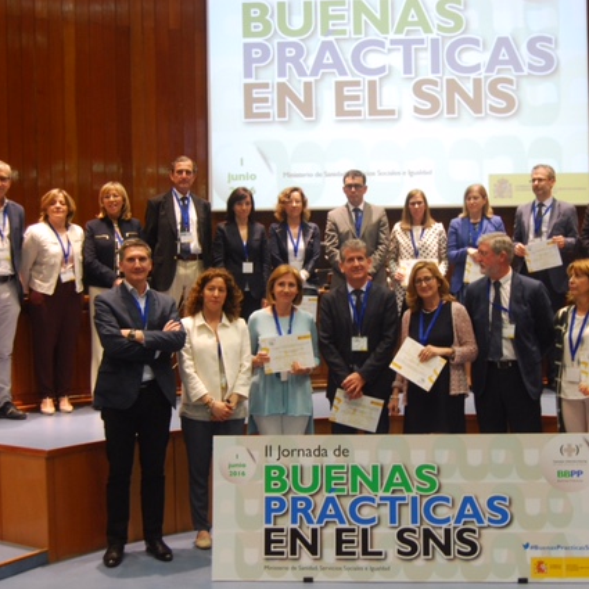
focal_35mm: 50
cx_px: 353
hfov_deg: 33.9
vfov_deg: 34.0
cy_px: 295
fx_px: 963
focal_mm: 26
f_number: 4.2
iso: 720
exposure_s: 1/30
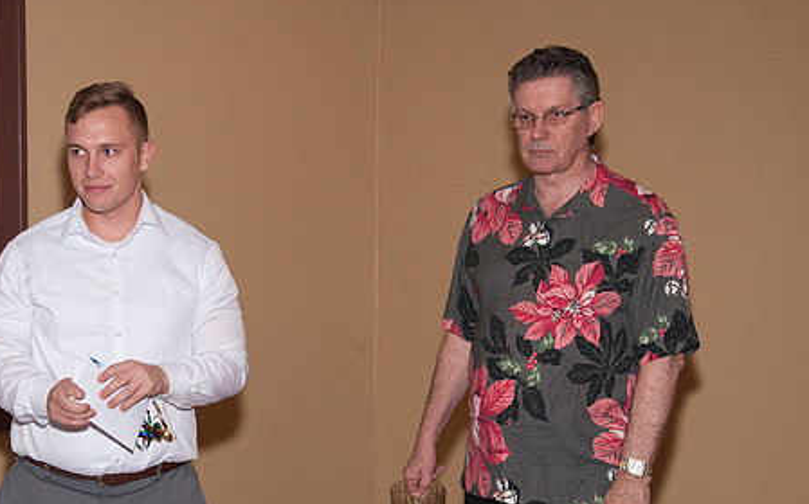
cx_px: 295
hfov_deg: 27.4
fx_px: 1653
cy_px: 280
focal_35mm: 75
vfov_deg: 17.4
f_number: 5.6
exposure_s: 1/80
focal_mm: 38
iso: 800
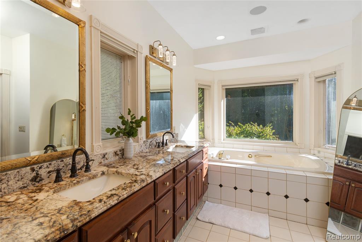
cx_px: 181
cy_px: 121
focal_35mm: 17
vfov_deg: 70.5
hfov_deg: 93.3
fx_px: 171
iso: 320
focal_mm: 17
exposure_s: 1/160
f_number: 9
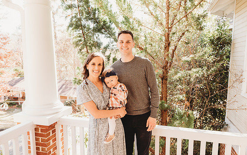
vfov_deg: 49.3
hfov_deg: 72.5
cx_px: 123
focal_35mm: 25
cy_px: 81
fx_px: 168
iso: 400
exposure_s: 1/200
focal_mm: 24
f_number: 4.5
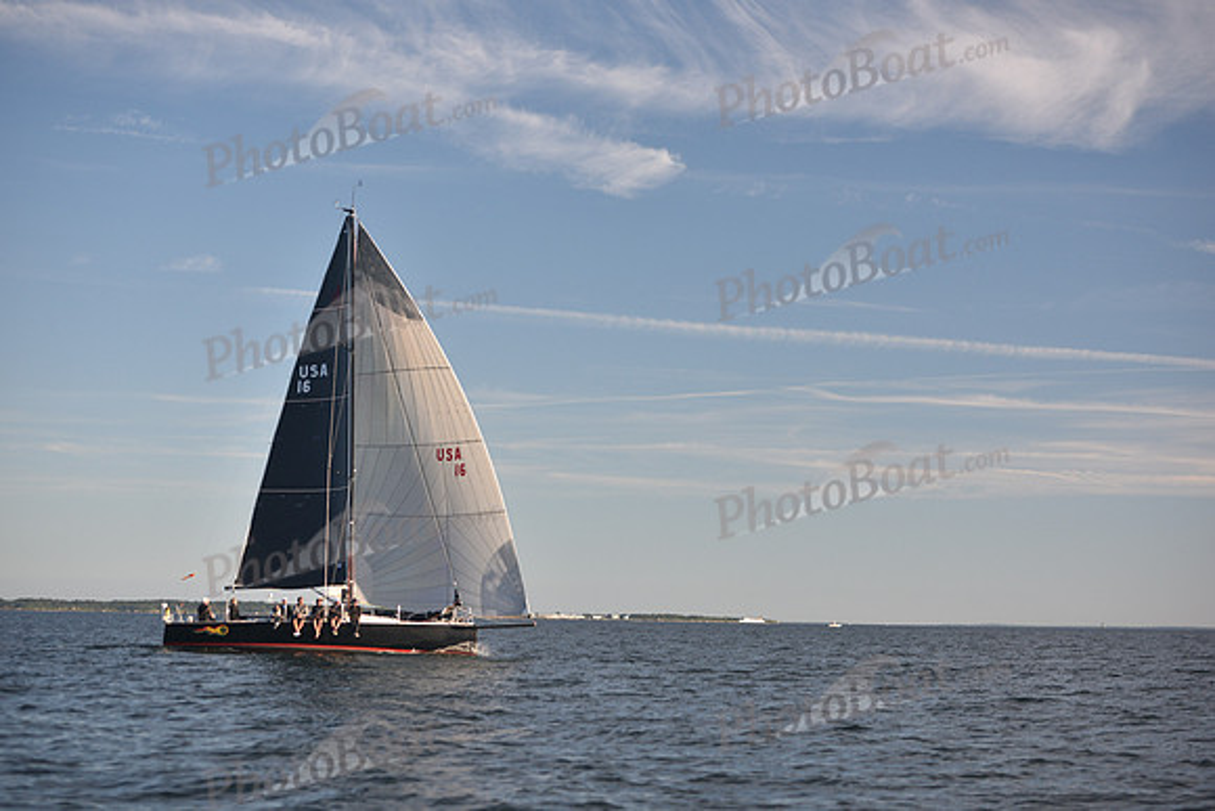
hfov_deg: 28.8
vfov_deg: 19.5
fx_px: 2363
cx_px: 608
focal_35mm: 70
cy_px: 406
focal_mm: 70
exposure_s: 1/800
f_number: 3.5
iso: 250
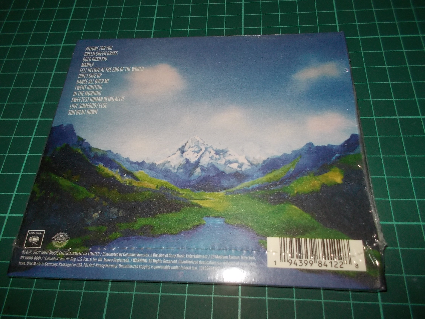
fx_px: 356
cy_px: 160
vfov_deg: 48.2
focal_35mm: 29
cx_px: 212
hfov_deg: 61.7
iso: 200
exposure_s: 1/30
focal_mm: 4.1
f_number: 3.3
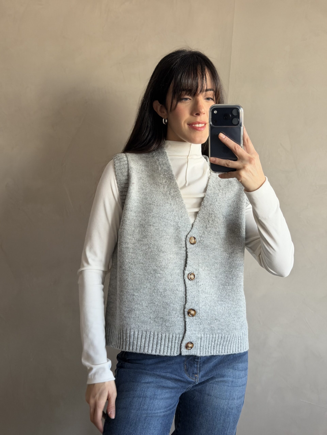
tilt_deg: -15.7
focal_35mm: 48
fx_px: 605
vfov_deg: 39.7
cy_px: 218
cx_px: 164
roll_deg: -1.6
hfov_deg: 30.3
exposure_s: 1/60
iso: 250
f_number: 1.78
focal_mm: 6.76
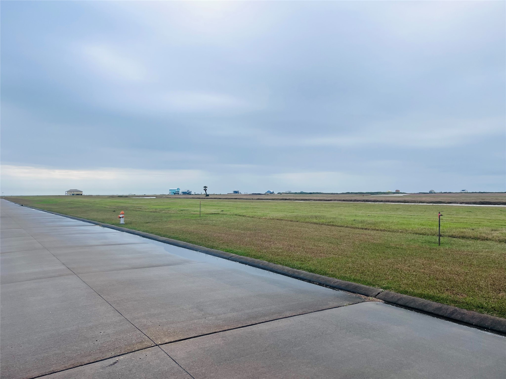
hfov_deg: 67.3
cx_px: 253
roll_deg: +0.5
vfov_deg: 53.1
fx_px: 380
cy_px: 190
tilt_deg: -0.2
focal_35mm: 26
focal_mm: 5.7
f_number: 1.5
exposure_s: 1/3356
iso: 50
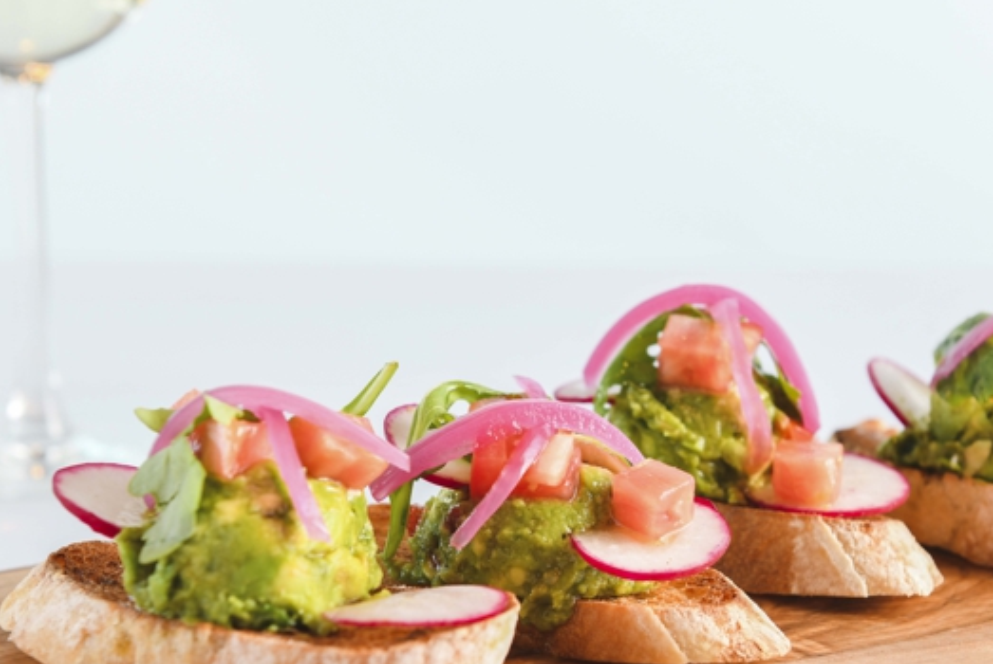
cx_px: 587
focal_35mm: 86
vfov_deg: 15.9
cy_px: 464
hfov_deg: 23.6
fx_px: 2375
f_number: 6.3
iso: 500
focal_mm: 60
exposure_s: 1/80
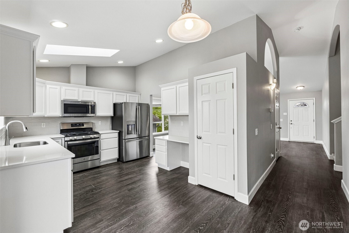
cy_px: 116
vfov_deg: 77.3
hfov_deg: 100.4
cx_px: 174
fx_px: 145
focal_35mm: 15
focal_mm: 10
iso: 250
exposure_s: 1/8
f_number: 9
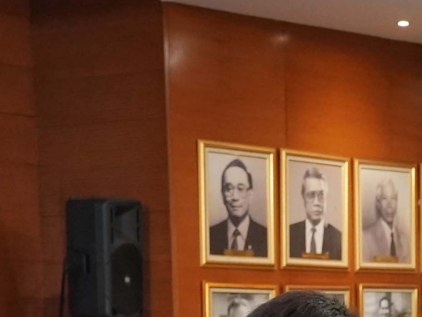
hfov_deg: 12.3
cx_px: 630
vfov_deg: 9.3
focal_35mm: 153
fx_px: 1865
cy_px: 564
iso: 5000
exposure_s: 1/100
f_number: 5
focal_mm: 35
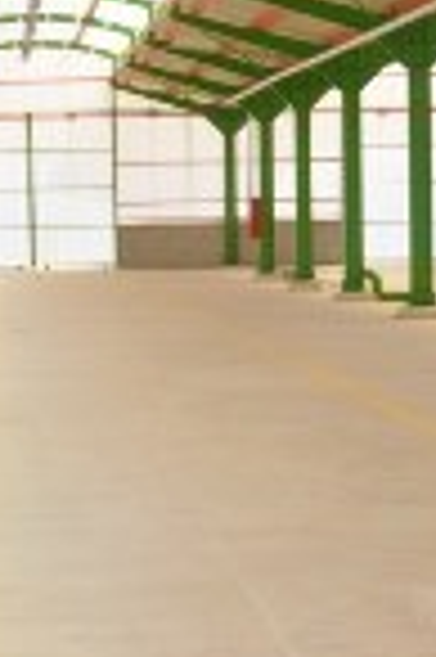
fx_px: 2149
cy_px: 382
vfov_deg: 17.4
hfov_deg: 11.5
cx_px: 22
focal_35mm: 118
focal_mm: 18
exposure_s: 1/250
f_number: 20
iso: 400
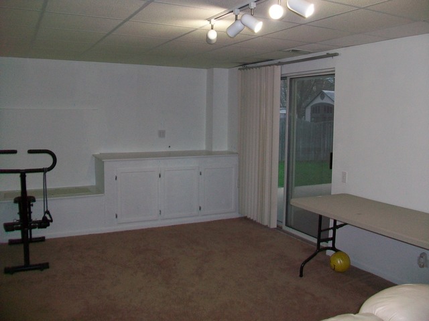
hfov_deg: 56.8
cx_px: 214
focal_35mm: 32
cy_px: 160
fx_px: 397
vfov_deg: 44.2
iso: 160
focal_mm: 5.7
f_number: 2.8
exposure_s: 1/60
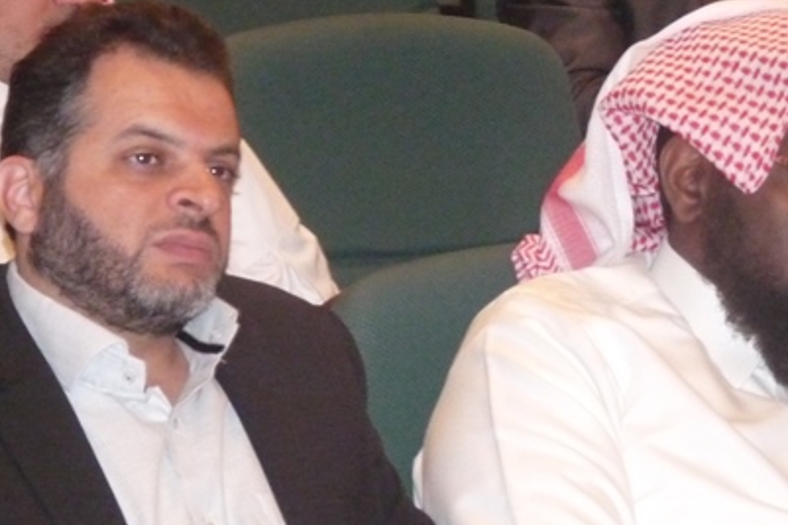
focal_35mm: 278
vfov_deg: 4.9
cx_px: 582
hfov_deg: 7.4
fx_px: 6082
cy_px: 71
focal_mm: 23.7
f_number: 3.6
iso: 800
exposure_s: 1/40
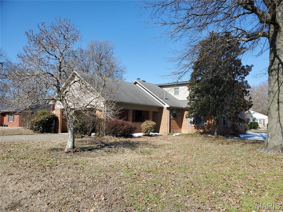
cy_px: 106
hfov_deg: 67.3
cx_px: 142
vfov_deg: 53.1
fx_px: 213
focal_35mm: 26
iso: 50
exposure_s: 1/1161
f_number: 2.4
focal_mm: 4.3
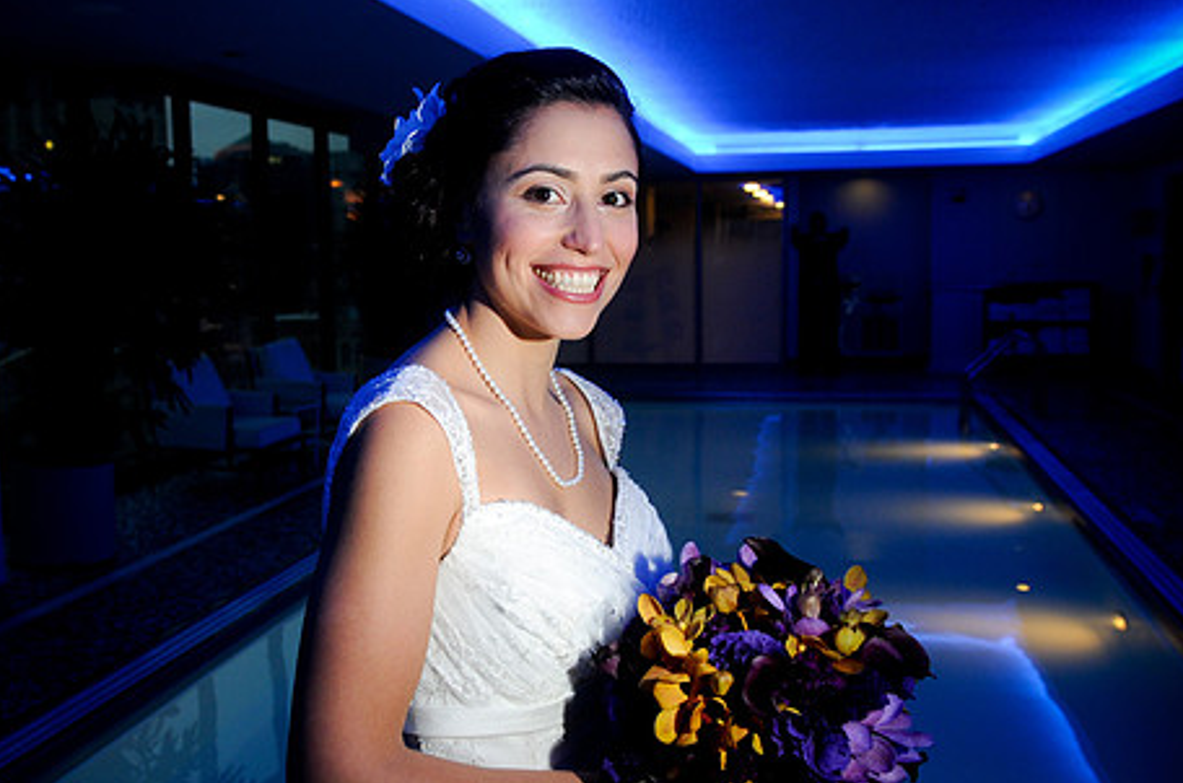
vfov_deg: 31.8
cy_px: 390
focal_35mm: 42
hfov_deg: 46.4
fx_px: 1377
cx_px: 514
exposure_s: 1/50
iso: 400
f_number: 4
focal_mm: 22
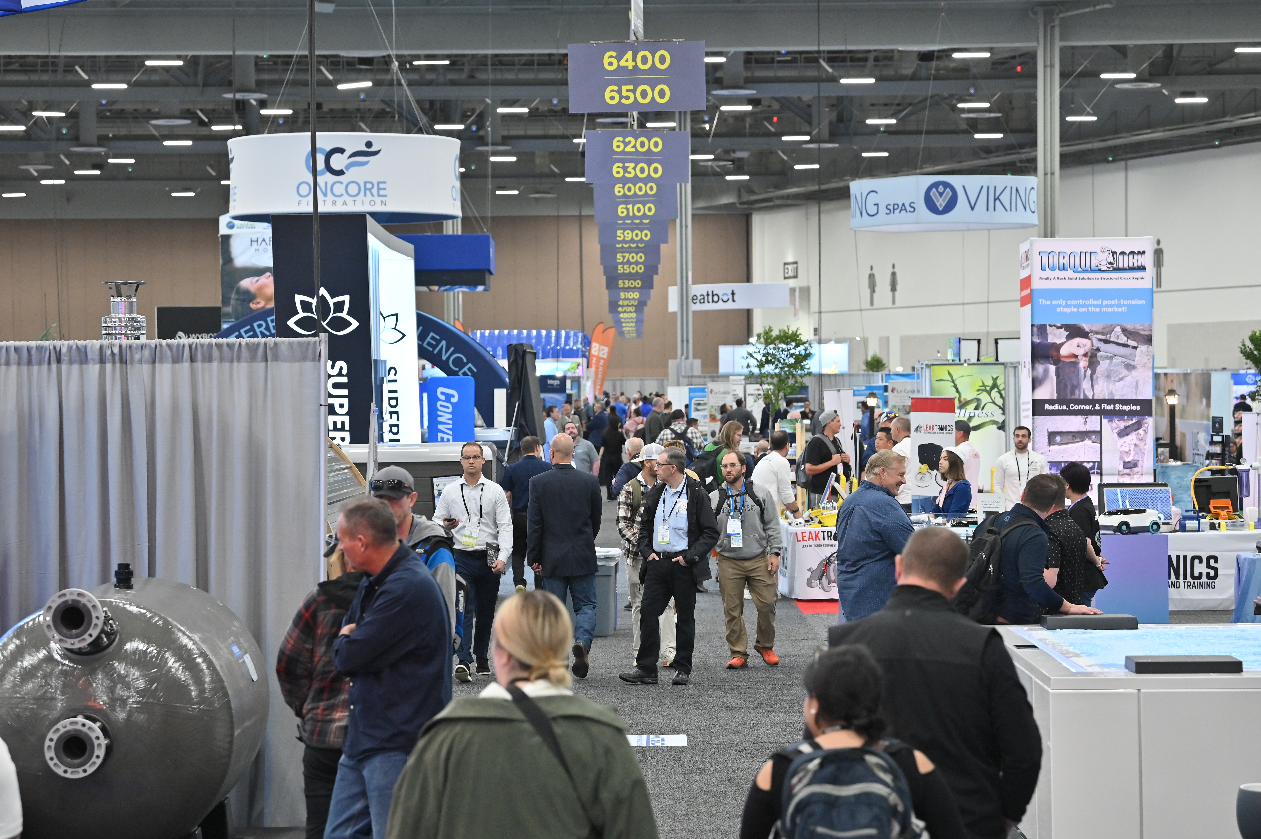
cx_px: 630
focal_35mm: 92
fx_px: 3220
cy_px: 420
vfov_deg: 14.8
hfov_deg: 22.2
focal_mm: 92
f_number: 5
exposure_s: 1/200
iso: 2500
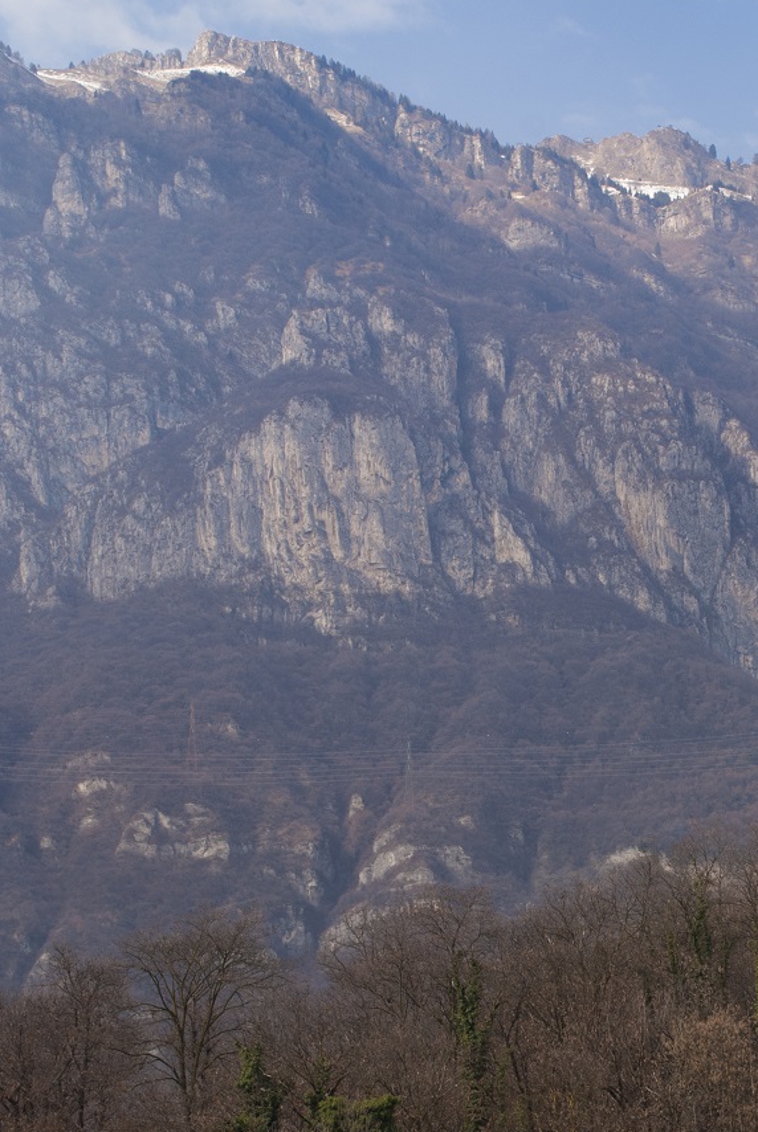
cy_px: 847
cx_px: 641
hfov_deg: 13.6
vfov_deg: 20.2
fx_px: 3150
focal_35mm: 100
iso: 125
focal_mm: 38
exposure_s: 1/125
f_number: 9
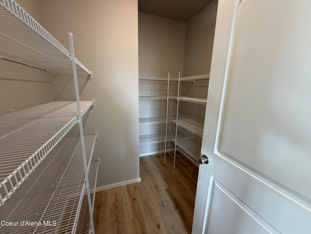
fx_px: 126
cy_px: 117
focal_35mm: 14
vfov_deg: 85.7
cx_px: 156
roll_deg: -1.2
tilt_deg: -12.1
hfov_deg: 102.1
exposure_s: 1/60
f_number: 2.2
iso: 160
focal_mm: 2.22
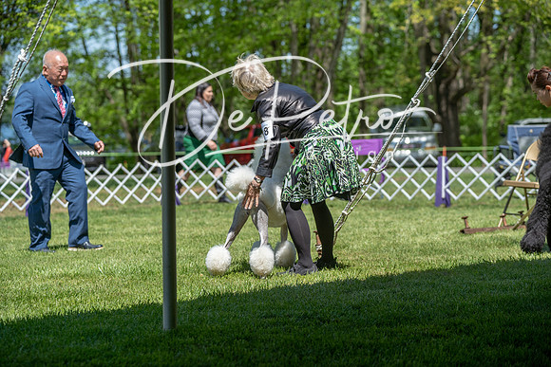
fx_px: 1684
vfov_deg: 12.5
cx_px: 276
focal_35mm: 110
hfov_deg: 18.6
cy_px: 184
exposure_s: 1/1000
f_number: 5
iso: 250
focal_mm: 110
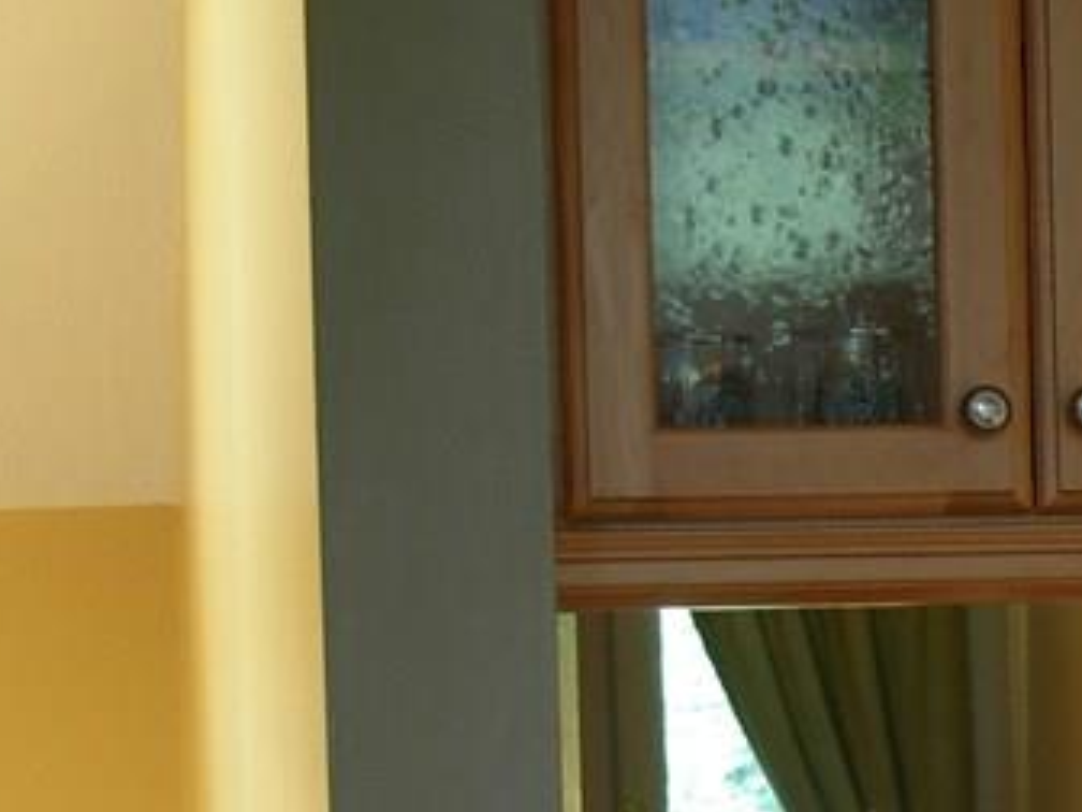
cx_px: 1443
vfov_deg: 8.3
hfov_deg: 10.9
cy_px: 867
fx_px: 5533
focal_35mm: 177
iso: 79
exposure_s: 1/19.5
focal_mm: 9.5
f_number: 3.3
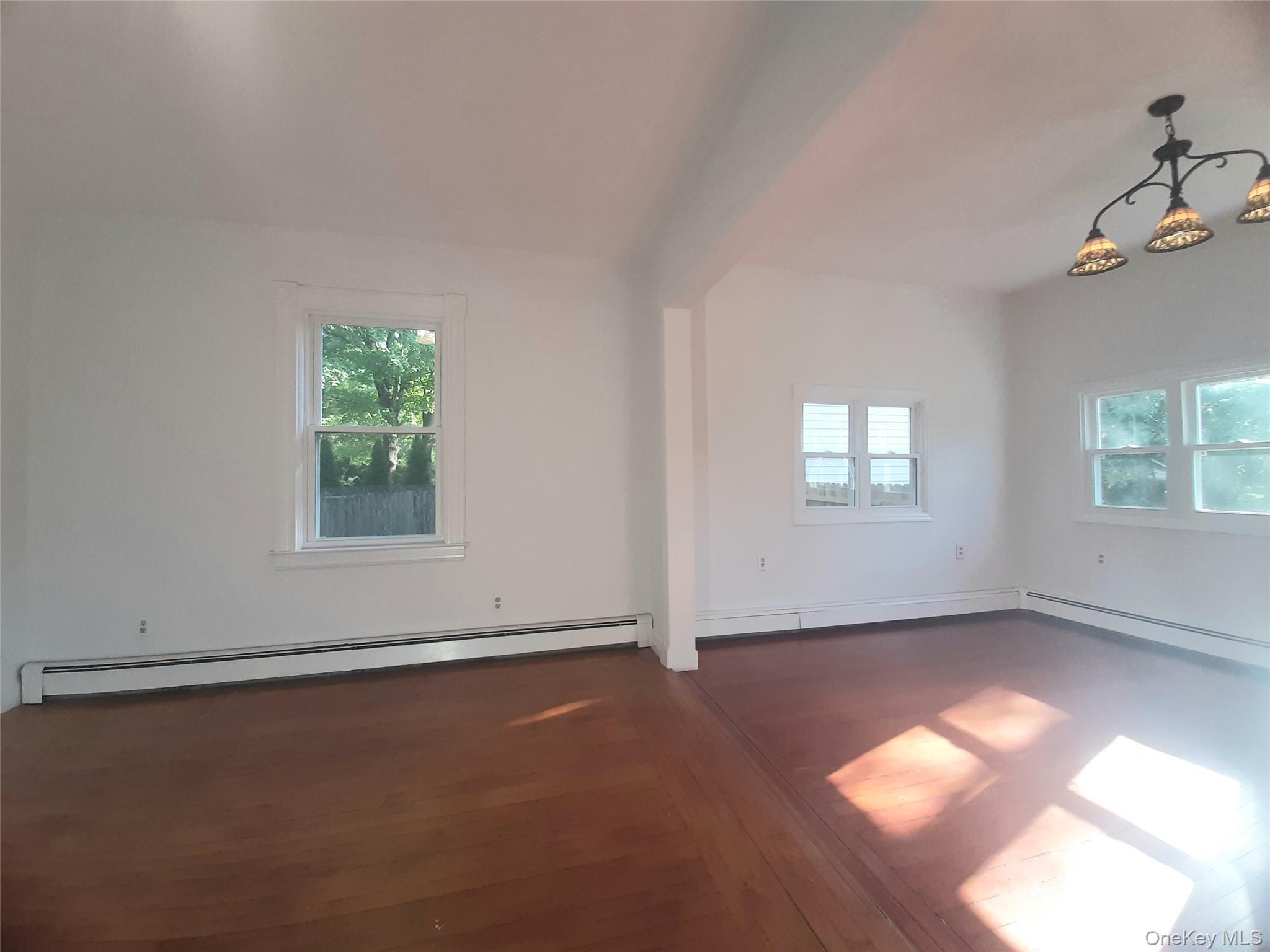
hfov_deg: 106.2
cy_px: 476
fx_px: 477
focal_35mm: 13
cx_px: 635
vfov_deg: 89.9
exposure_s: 1/120
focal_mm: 1.42
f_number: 2.2
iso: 64
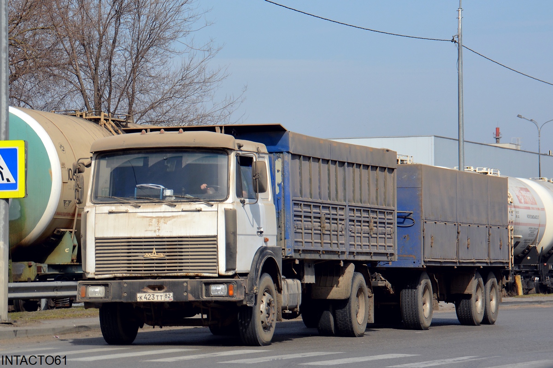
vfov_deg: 10.1
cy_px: 184
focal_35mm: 135
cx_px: 276
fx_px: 2072
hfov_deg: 15.2
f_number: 6.3
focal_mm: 90
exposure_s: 1/1600
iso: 400
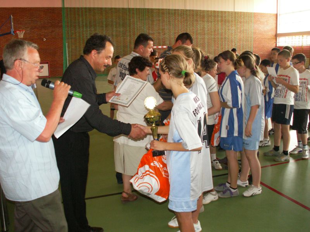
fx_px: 313
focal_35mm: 35
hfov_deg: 52.6
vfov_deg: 40.7
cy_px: 116
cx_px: 155
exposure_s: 1/40
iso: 160
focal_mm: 5.86
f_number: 2.8
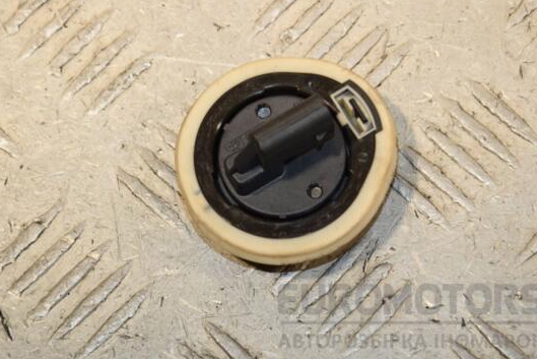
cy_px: 164
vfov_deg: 7.7
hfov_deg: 11.5
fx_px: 2664
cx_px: 259
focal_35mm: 179
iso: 800
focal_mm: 105
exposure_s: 1/200
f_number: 8
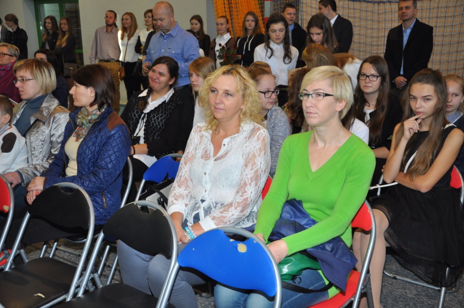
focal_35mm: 42
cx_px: 232
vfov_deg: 31.8
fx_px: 541
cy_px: 154
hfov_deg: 46.5
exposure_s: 1/60
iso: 400
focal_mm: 28
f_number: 5
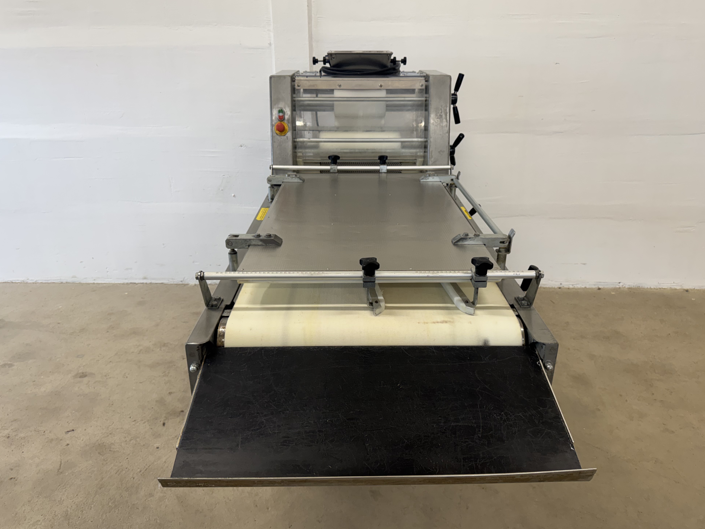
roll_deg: +0.1
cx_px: 358
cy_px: 261
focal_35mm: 25
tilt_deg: -22.6
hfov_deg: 69.4
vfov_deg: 54.9
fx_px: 509
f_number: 1.78
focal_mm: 6.76
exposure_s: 1/100
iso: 125
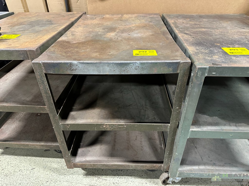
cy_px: 93
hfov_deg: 71.6
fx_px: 173
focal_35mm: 24
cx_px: 124
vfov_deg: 56.8
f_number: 1.78
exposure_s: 1/60
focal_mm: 6.86
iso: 500
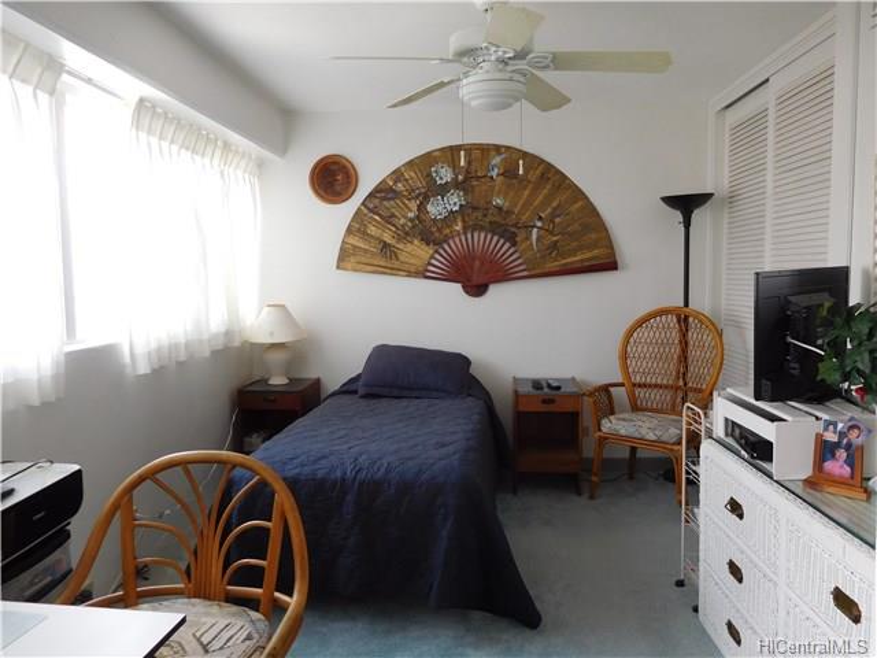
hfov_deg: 69.4
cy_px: 329
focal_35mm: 25
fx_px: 633
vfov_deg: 54.9
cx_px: 438
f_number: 3.4
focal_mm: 4.5
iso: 125
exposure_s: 1/40
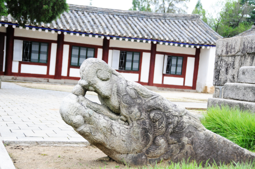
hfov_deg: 30.5
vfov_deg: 20.6
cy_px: 84
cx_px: 128
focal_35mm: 66
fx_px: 467
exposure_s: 1/500
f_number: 5.6
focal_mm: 44
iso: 640
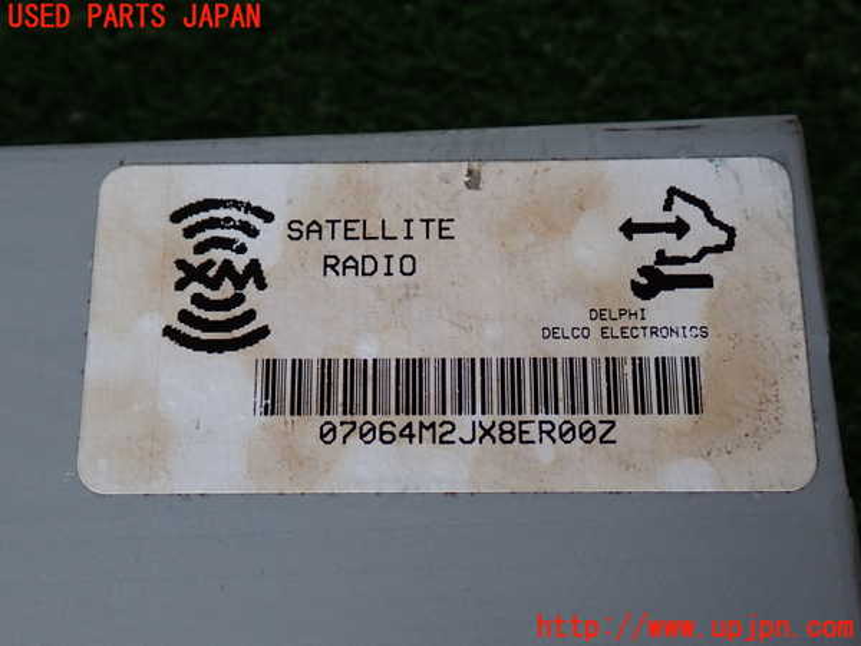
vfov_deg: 35.1
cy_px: 323
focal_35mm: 41
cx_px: 430
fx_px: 1020
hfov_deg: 45.8
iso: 200
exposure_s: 1/60
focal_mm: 7.31
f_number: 2.8
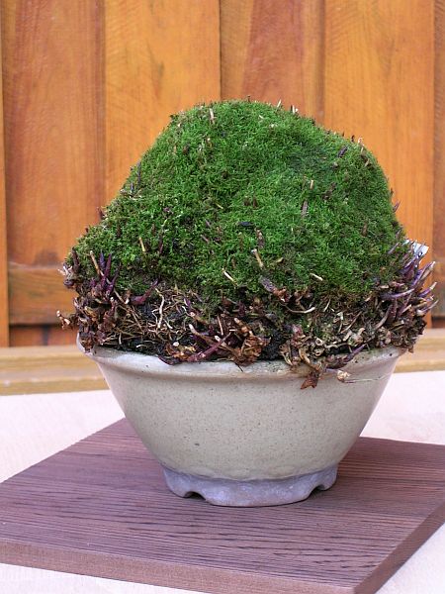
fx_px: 1800
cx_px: 222
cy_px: 297
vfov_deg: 18.7
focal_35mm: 105
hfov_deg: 14.1
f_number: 4.9
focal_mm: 16.2
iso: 50
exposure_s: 1/59.8
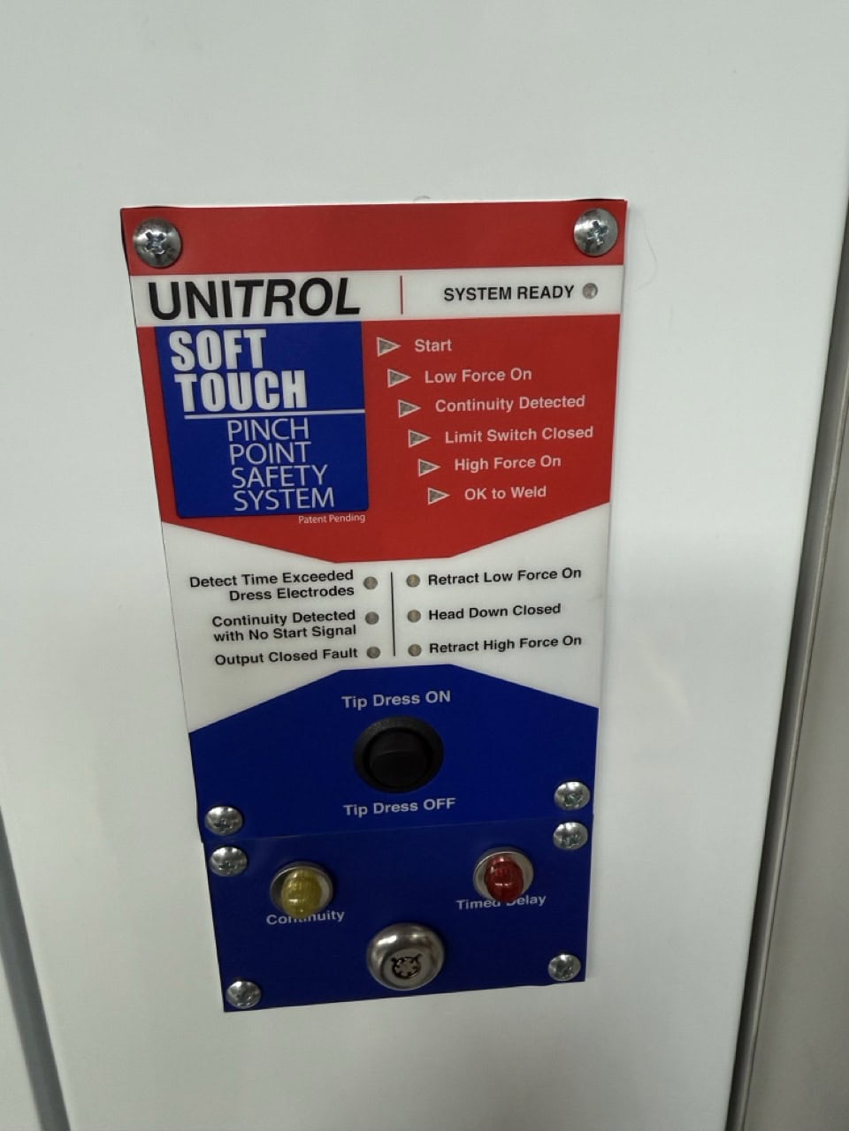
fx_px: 785
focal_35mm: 24
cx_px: 424
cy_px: 566
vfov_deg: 71.6
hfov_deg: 56.8
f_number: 2.2
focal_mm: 2.2
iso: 200
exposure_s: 1/99
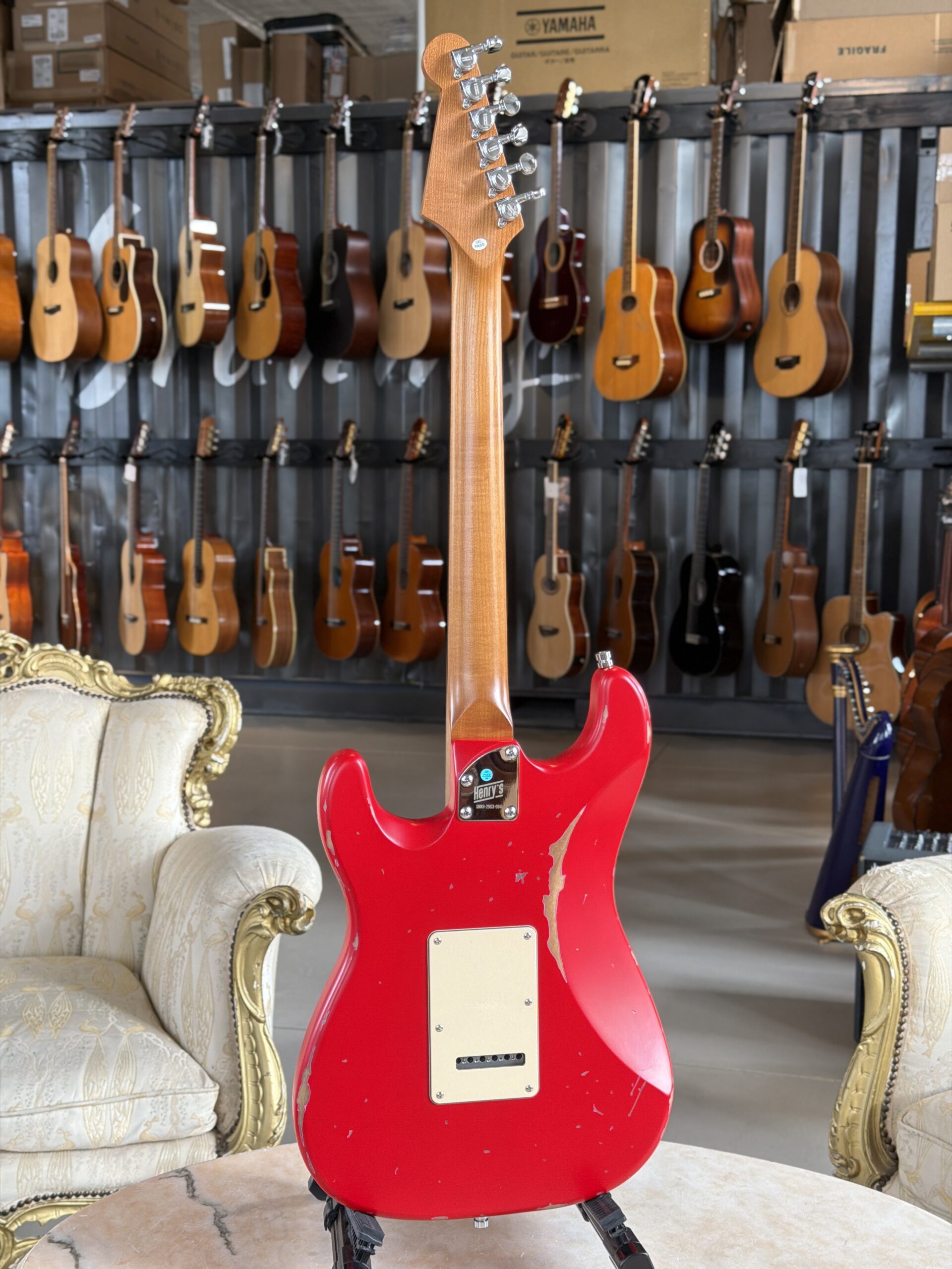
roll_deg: -0.4
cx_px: 476
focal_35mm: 48
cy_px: 634
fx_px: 1760
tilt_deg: -5.8
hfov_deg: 30.3
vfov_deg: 39.7
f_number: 1.78
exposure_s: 1/60
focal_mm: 6.76
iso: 100
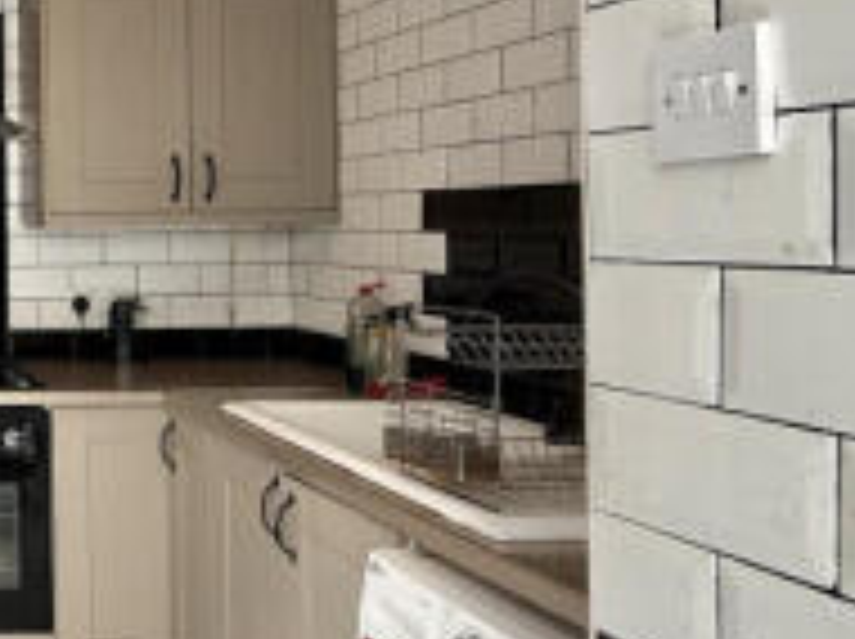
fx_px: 1061
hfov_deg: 33.6
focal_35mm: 43
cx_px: -223
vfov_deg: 33.4
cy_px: 241
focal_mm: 2.22
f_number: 2.2
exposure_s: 1/106
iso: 64
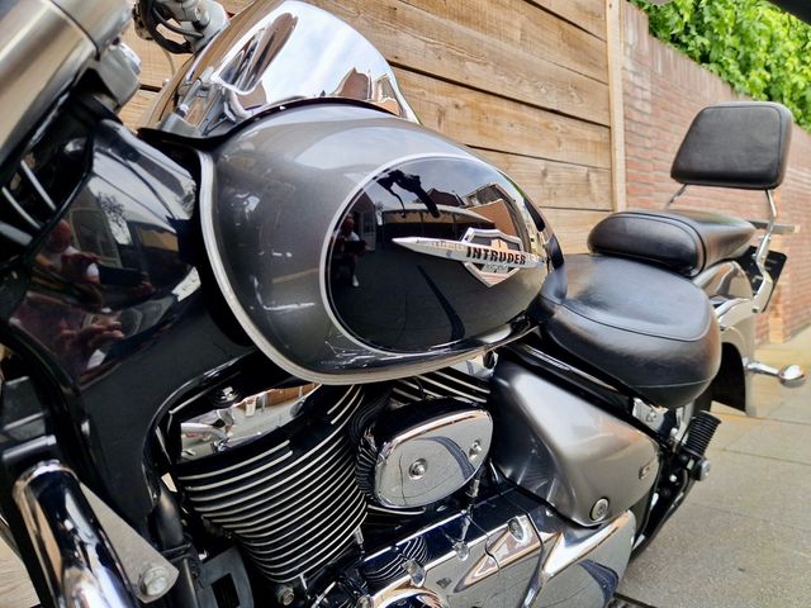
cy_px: 304
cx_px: 406
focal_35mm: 23
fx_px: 539
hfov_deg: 73.9
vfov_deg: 58.9
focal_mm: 5.4
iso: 50
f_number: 1.8
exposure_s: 1/360
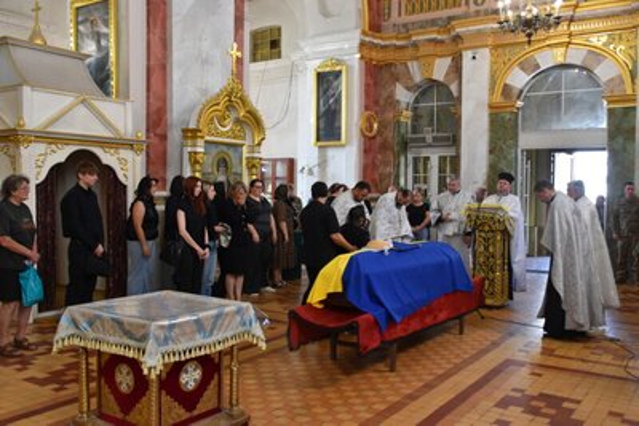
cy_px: 213
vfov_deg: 38.4
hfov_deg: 55.1
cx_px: 320
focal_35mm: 34
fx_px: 613
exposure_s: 1/60
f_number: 4
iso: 560
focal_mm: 23
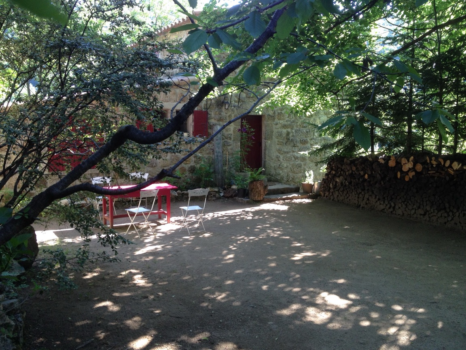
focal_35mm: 35
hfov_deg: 52.6
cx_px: 233
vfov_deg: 40.7
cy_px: 175
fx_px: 471
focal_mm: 4.28
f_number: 2.4
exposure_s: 1/120
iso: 80
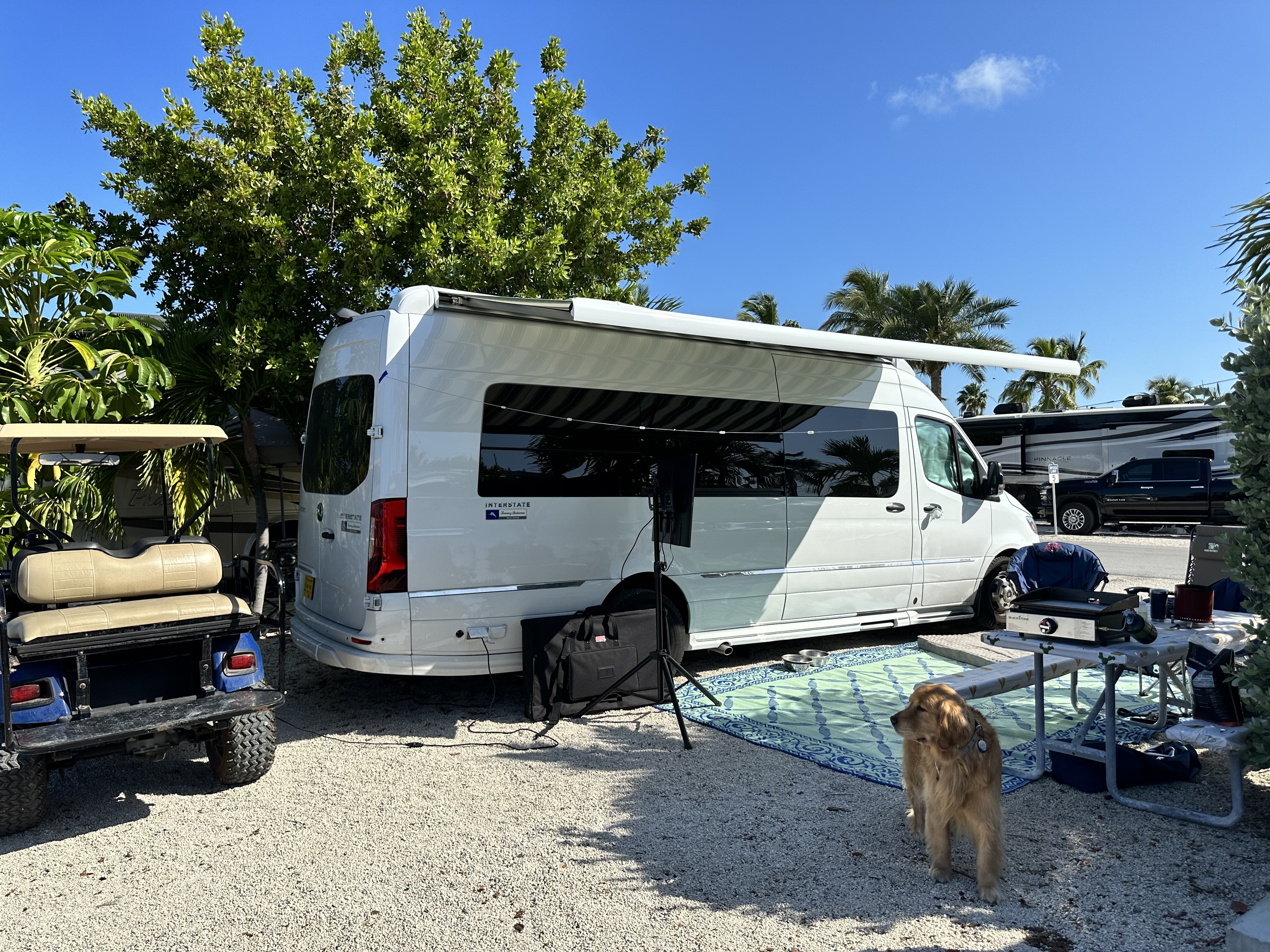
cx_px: 635
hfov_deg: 71.6
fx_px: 881
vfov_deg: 56.8
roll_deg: -0.1
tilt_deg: -0.1
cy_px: 476
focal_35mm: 24
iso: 80
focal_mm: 6.86
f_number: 1.78
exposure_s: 1/5000
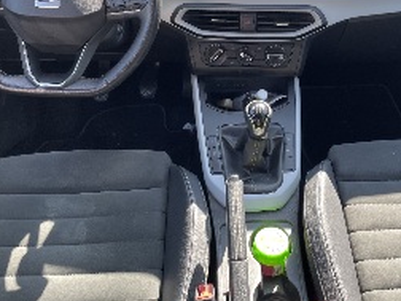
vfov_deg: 33.1
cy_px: 86
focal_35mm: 43
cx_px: 250
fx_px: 498
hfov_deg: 43.5
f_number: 1.6
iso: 32
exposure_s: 1/129
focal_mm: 4.2
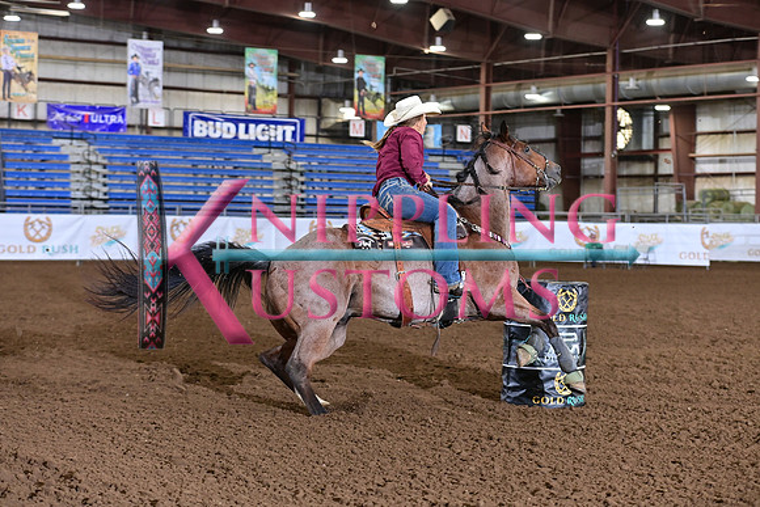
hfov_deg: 23.6
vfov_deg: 15.9
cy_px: 254
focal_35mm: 86
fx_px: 1816
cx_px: 380
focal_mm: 86
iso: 2000
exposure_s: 1/250
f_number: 4
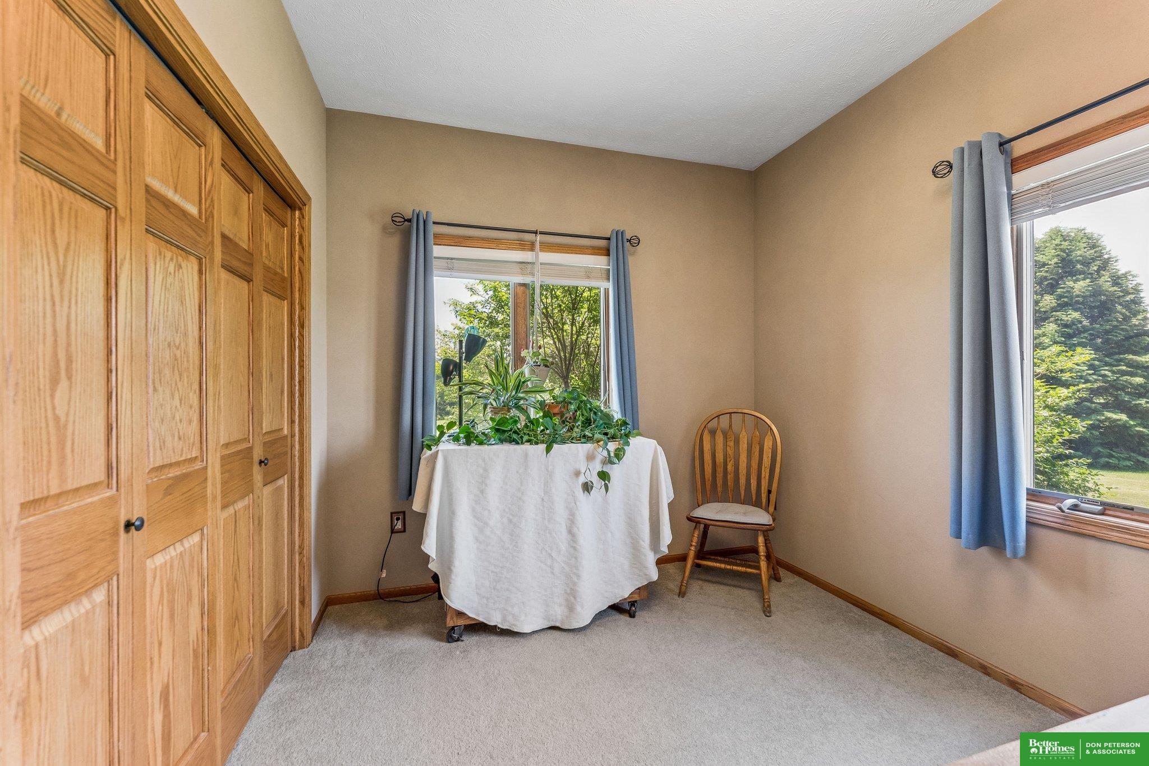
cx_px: 574
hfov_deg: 104.3
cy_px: 383
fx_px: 447
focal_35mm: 14
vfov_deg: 81.2
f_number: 6.3
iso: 500
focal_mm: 14
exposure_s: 1/10
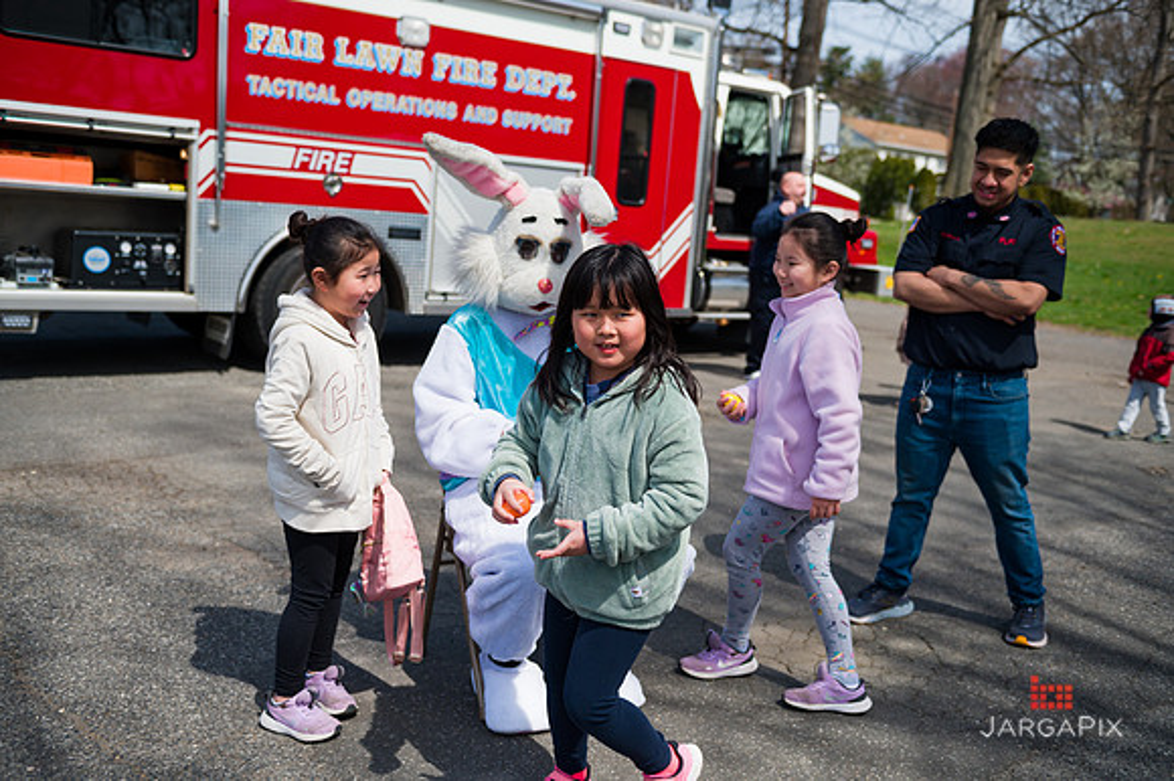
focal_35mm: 35
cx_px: 587
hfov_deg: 54.5
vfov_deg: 37.8
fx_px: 1141
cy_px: 390
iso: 200
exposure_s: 1/4000
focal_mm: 35
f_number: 4
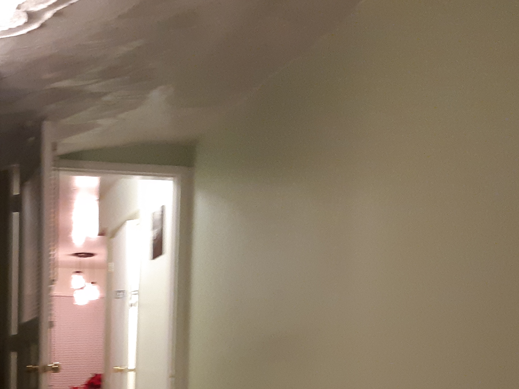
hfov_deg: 28.5
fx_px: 989
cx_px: 76
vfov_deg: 20.6
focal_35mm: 66
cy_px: 479
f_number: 1.7
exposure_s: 1/30
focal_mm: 3.93
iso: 250
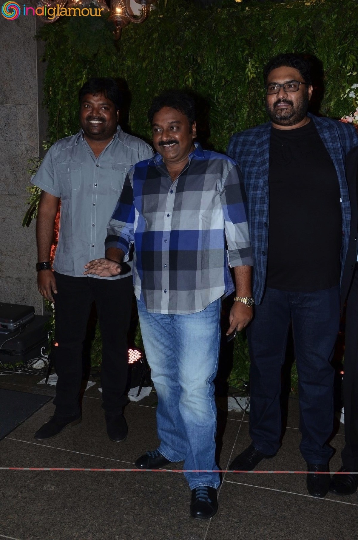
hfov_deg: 41.6
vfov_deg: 59.6
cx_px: 179
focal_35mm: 32
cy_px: 270
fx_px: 472
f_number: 9
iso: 500
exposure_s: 1/125
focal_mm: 21
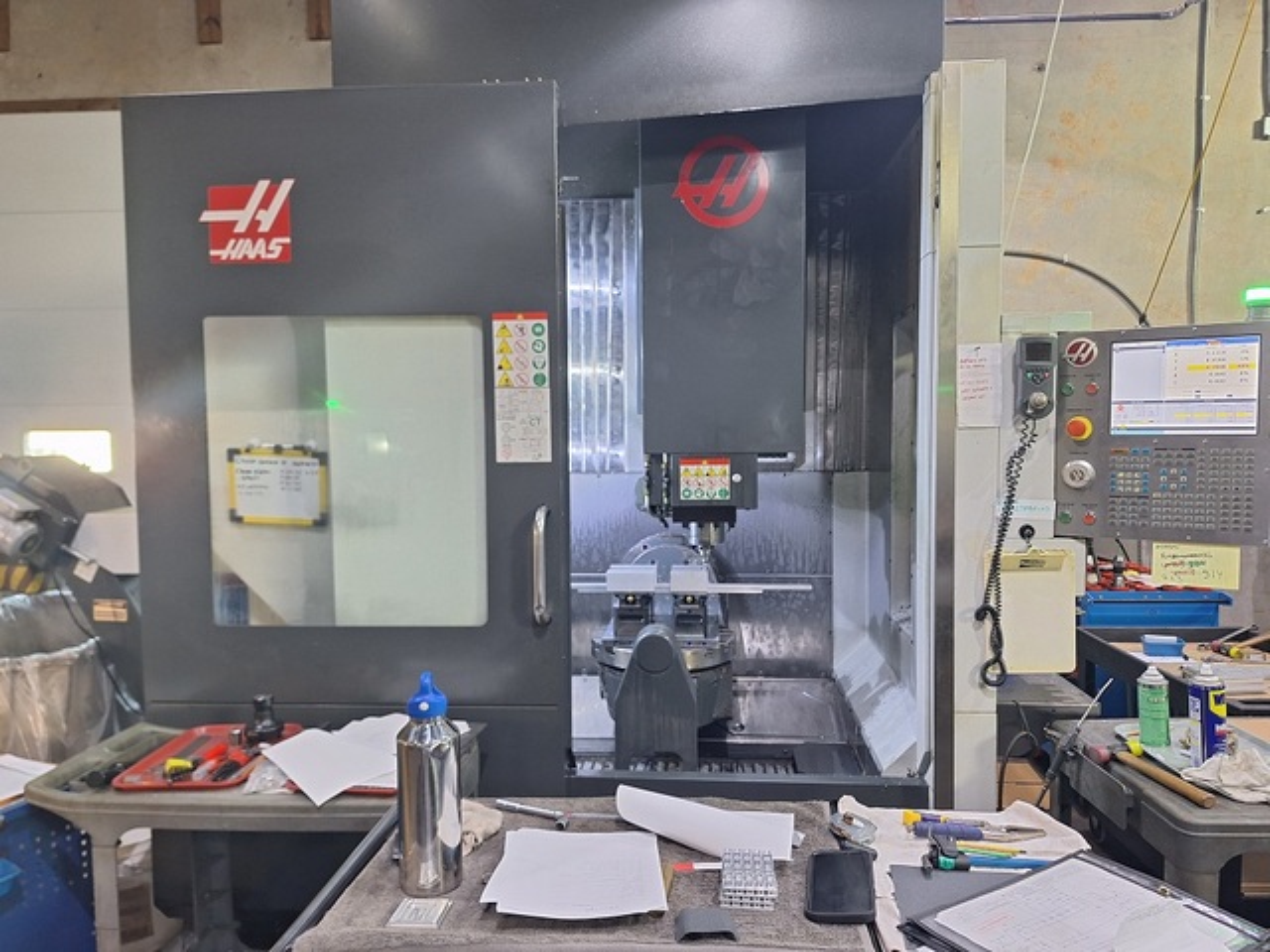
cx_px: 635
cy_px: 476
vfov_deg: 58.9
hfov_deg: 73.9
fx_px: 844
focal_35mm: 23
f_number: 1.8
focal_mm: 5.54
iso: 100
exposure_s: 1/40
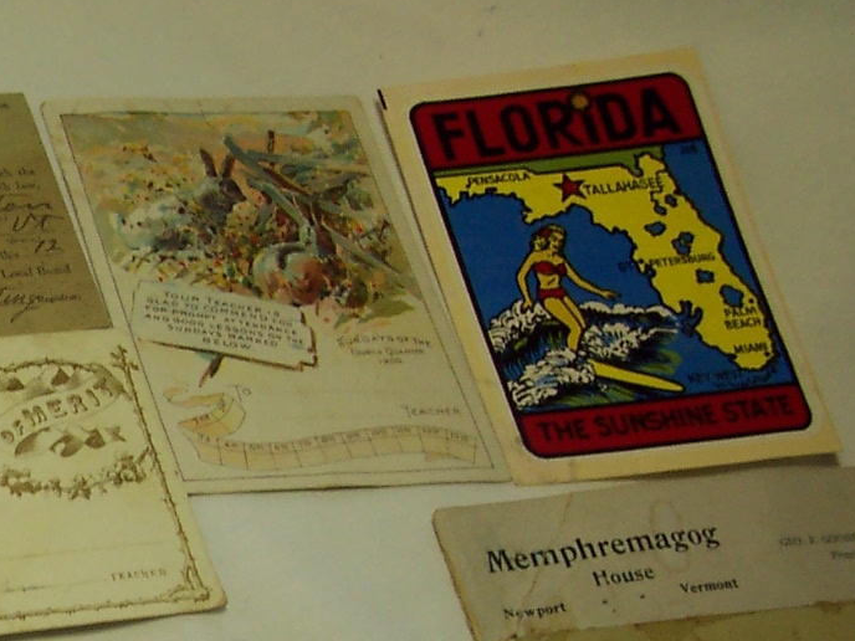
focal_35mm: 89
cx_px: -111
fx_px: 2198
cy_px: 657
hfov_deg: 20.8
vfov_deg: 16.2
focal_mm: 5.6
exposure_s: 1/90
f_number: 2.8
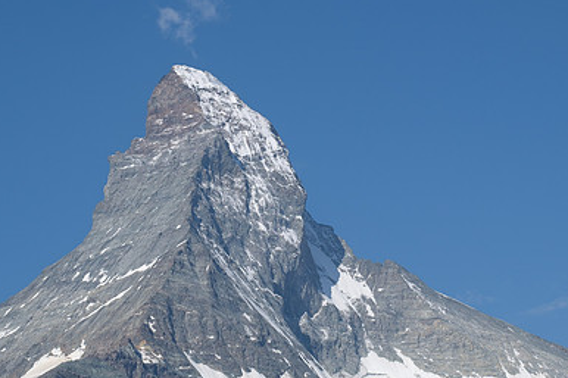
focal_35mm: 185
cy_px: 265
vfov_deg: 7.4
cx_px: 263
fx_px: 2917
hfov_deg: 11.1
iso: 200
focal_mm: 81.9
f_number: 10
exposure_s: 1/480
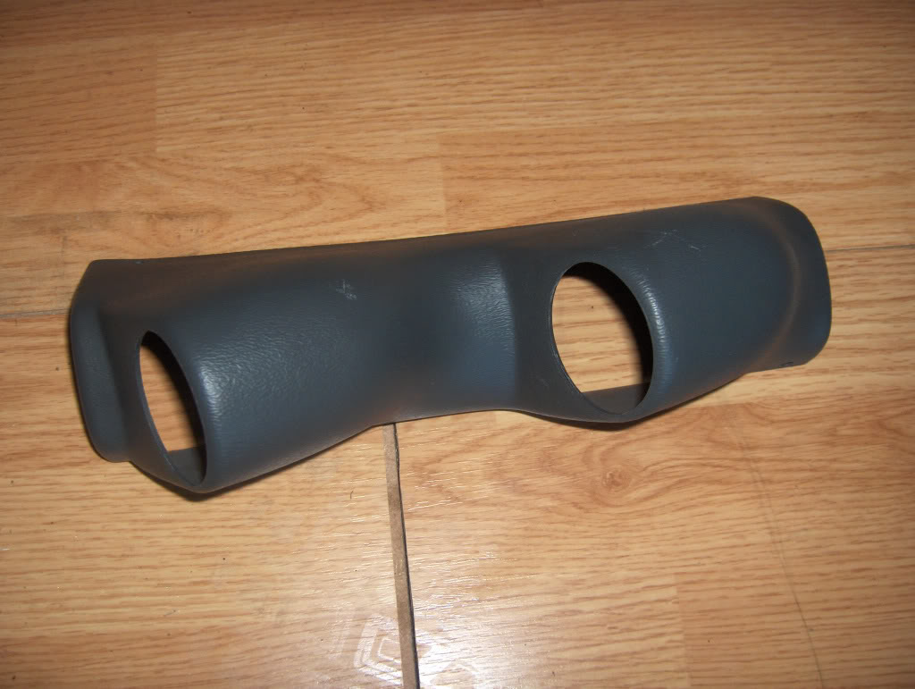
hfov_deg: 47.8
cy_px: 344
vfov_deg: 36.9
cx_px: 458
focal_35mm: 39
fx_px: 1032
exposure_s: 1/60
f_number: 2.8
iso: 100
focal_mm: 8
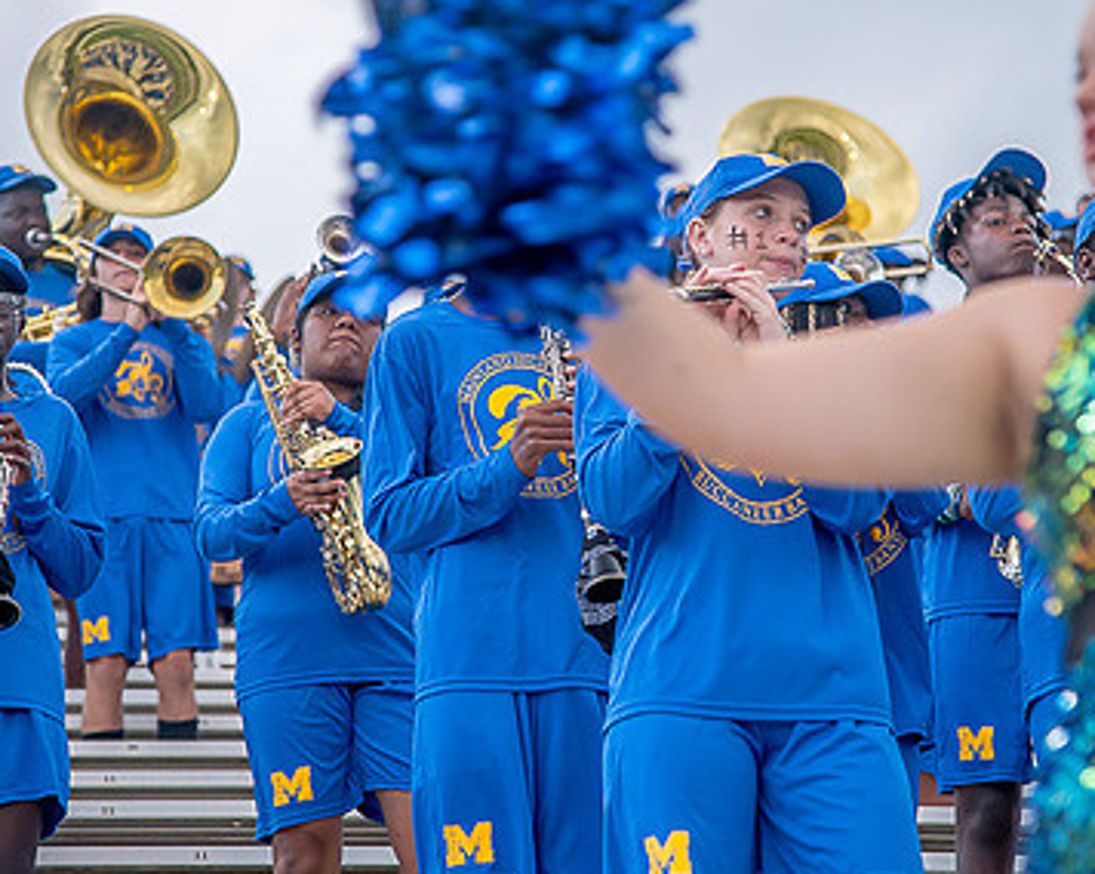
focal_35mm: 153
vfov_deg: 10.1
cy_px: 329
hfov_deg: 12.6
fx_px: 4953
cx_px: 584
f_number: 4
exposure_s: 1/250
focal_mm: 100
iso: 400
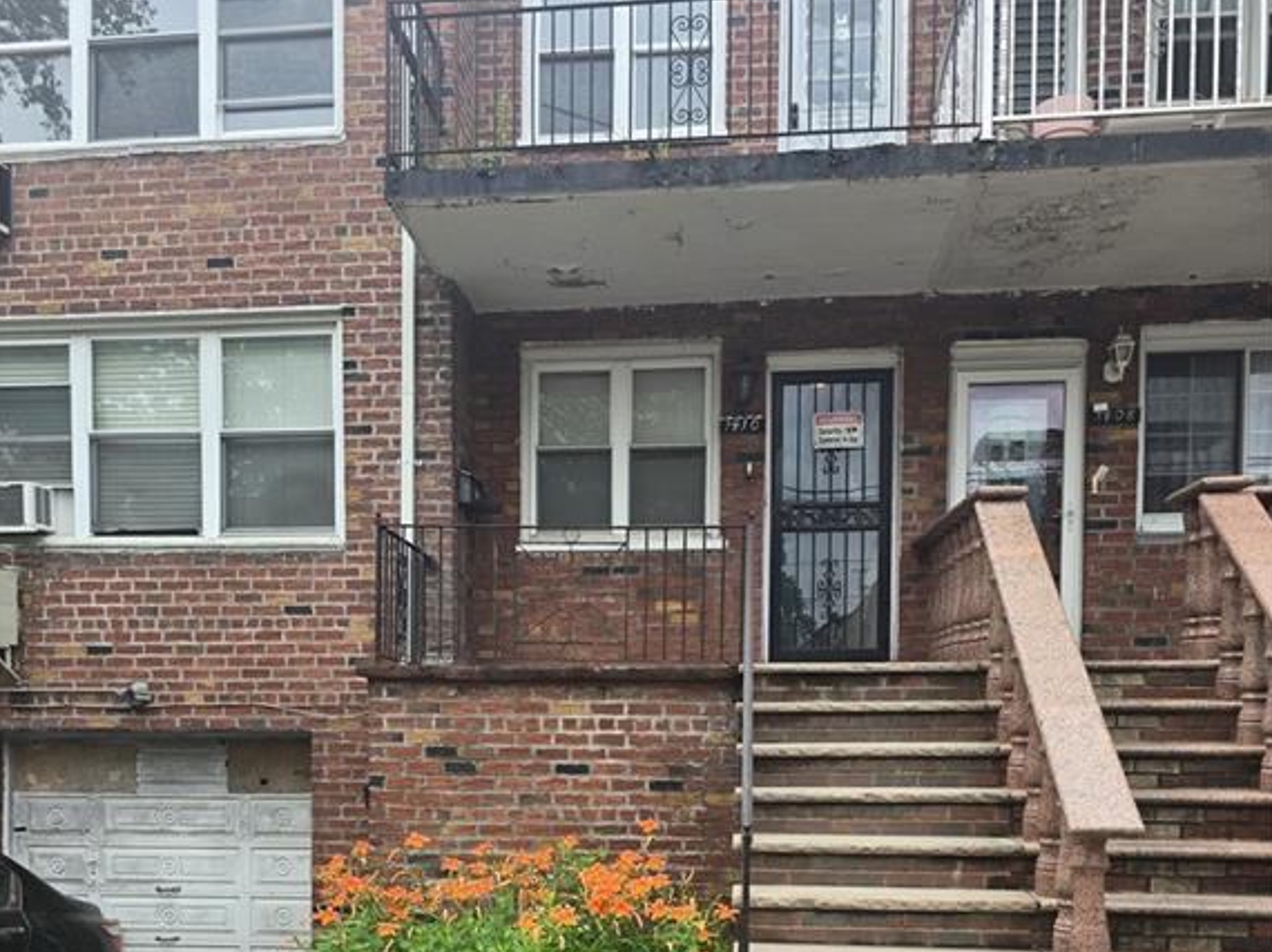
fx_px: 1139
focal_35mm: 31
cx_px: 636
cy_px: 713
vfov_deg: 43.9
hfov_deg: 58.4
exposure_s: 1/180
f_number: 1.7
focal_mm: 6.3
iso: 12
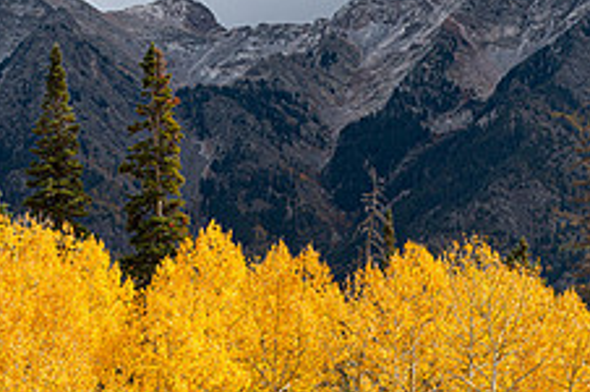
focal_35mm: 180
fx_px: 2946
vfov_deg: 7.6
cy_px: 318
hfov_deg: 11.4
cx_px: 285
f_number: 10
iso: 100
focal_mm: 70
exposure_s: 1/160
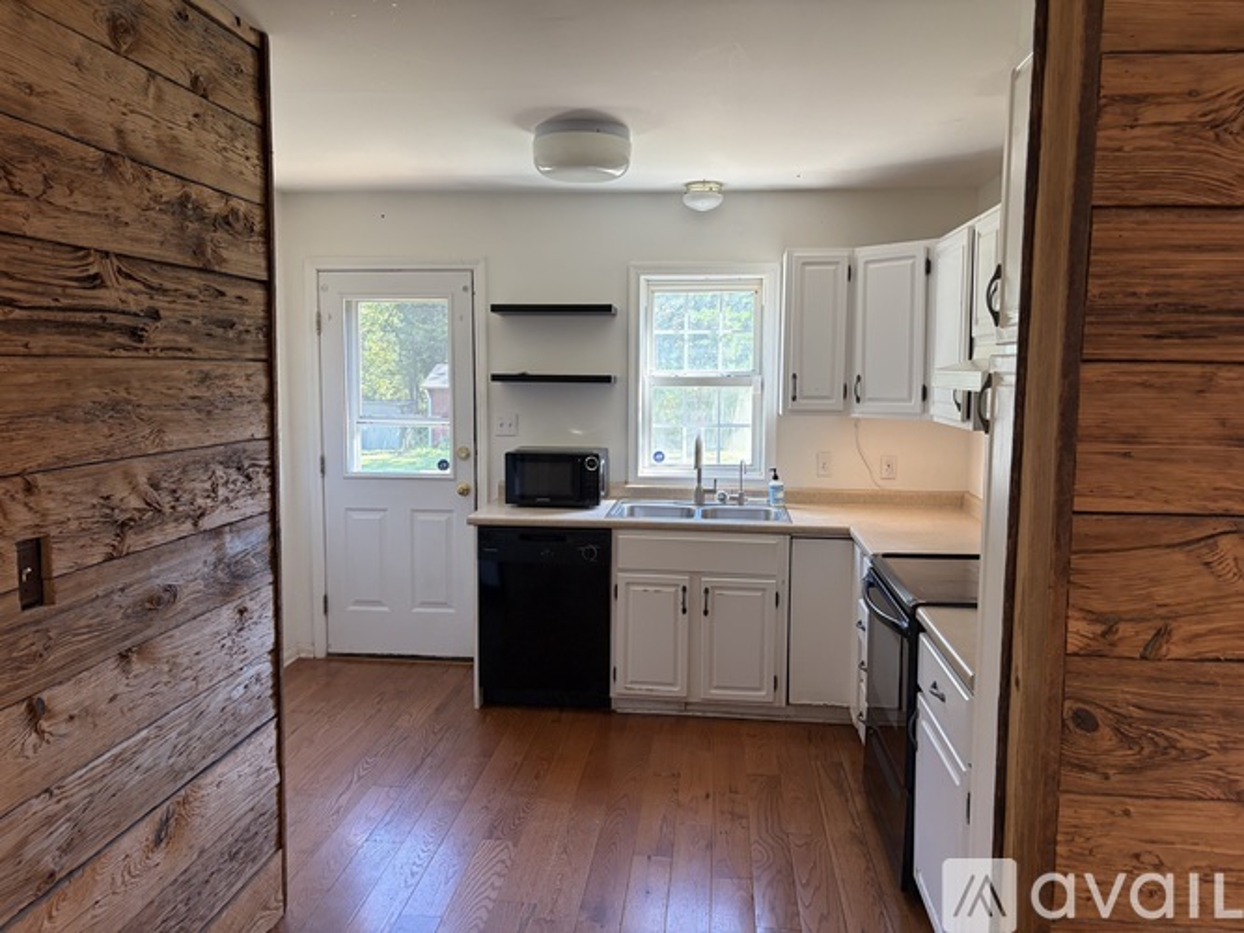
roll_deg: +0.6
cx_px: 622
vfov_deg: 53.0
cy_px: 466
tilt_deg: -4.2
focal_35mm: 26
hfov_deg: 67.3
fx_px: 934
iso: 125
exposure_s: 1/121
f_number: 1.6
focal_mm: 5.96
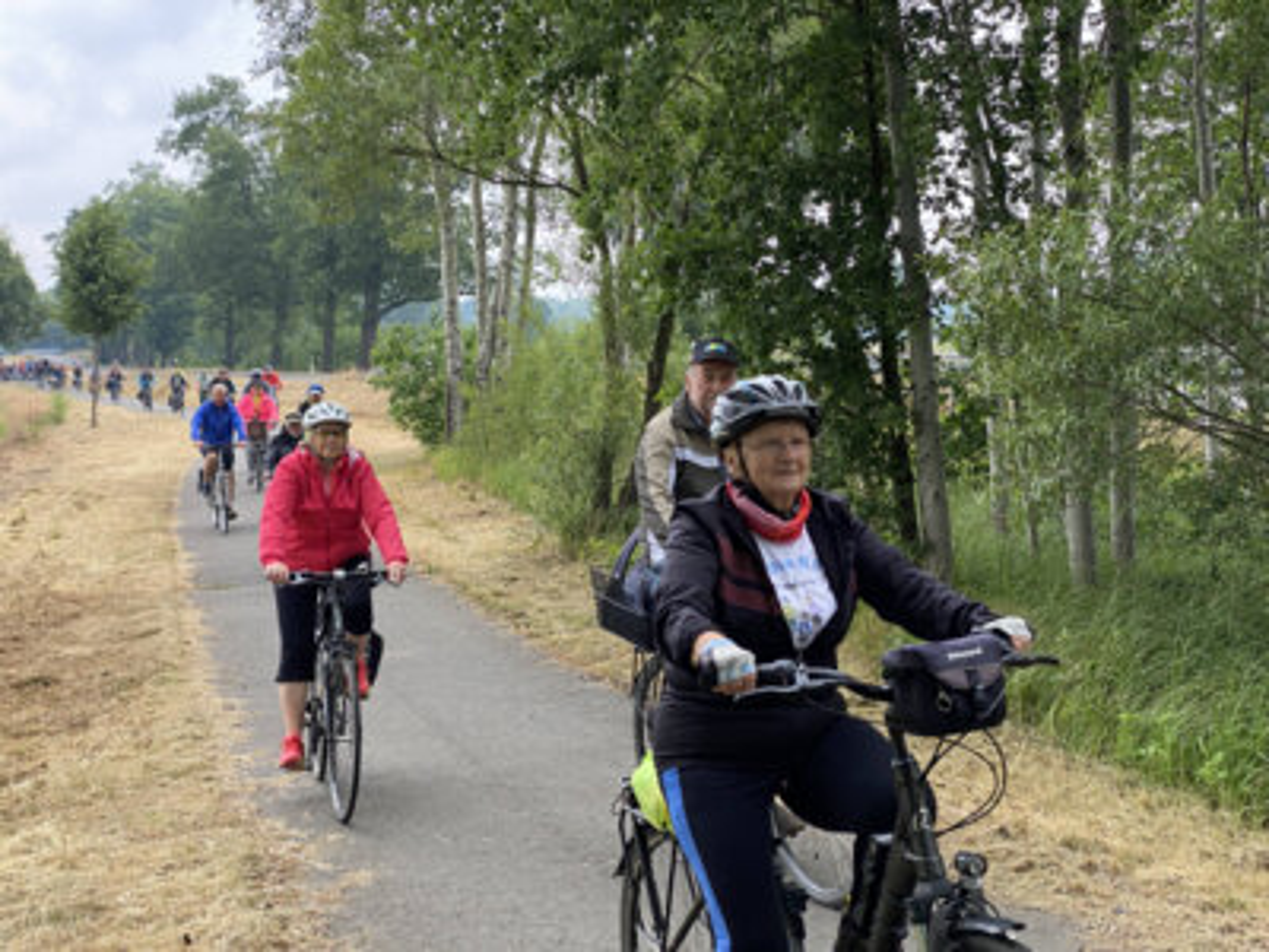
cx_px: 634
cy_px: 476
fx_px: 1906
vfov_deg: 28.0
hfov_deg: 36.8
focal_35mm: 52
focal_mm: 6
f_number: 2
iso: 20
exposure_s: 1/231
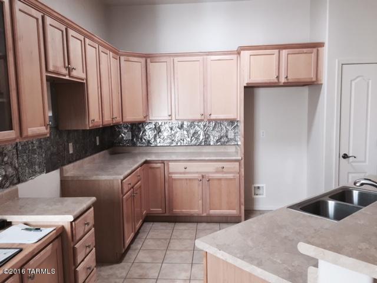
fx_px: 316
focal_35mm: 29
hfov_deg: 61.7
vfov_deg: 48.2
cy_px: 142
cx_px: 188
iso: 64
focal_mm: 4.15
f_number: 2.2
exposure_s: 1/30
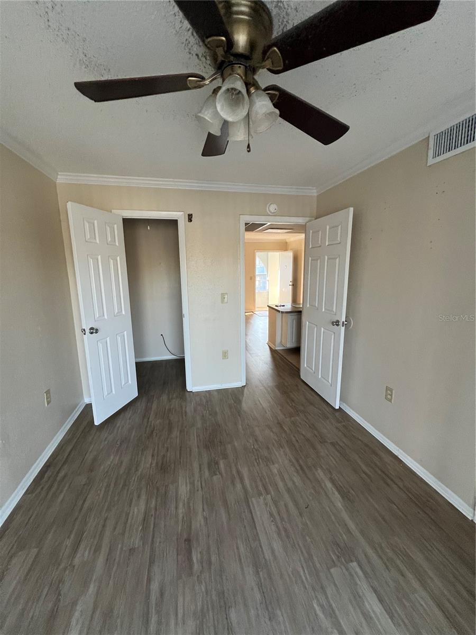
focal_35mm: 13
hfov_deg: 89.9
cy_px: 318
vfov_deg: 106.2
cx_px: 238
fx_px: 238
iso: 250
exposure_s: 1/99
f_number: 1.8
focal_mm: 1.57
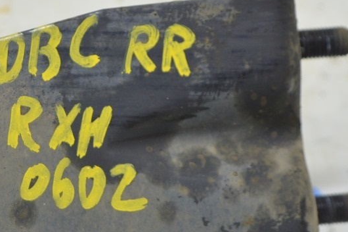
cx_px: 80
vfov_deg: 9.9
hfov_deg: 14.7
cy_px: 109
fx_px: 1343
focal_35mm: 139
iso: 400
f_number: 5.6
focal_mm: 48
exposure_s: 1/20
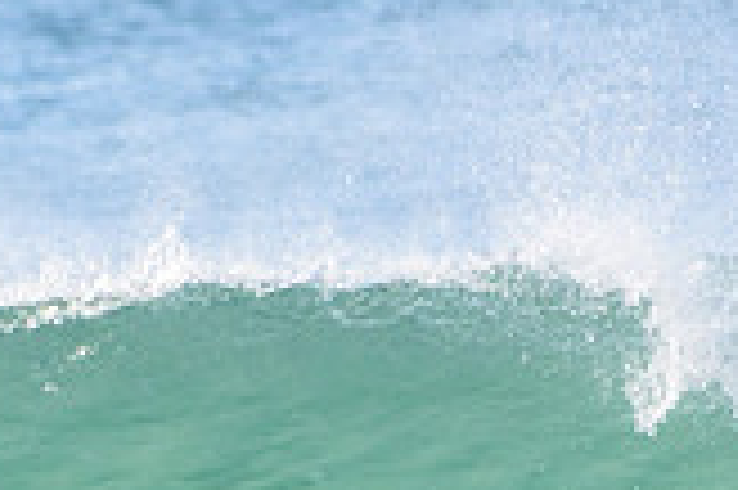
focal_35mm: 2658
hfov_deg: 0.8
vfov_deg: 0.5
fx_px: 54434
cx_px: 86
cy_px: 744
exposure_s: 1/2000
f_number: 5.6
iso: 400
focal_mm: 500
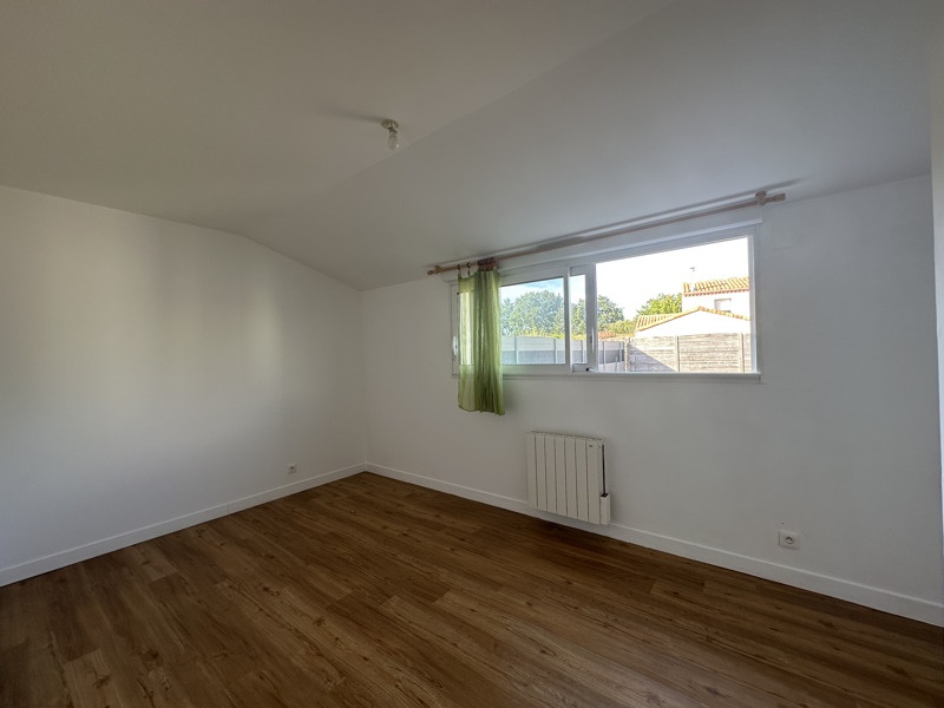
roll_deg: +2.2
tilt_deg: +0.3
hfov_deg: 102.1
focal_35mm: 14
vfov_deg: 85.7
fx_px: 382
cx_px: 472
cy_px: 354
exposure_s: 1/99
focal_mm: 2.22
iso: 40
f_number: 2.2
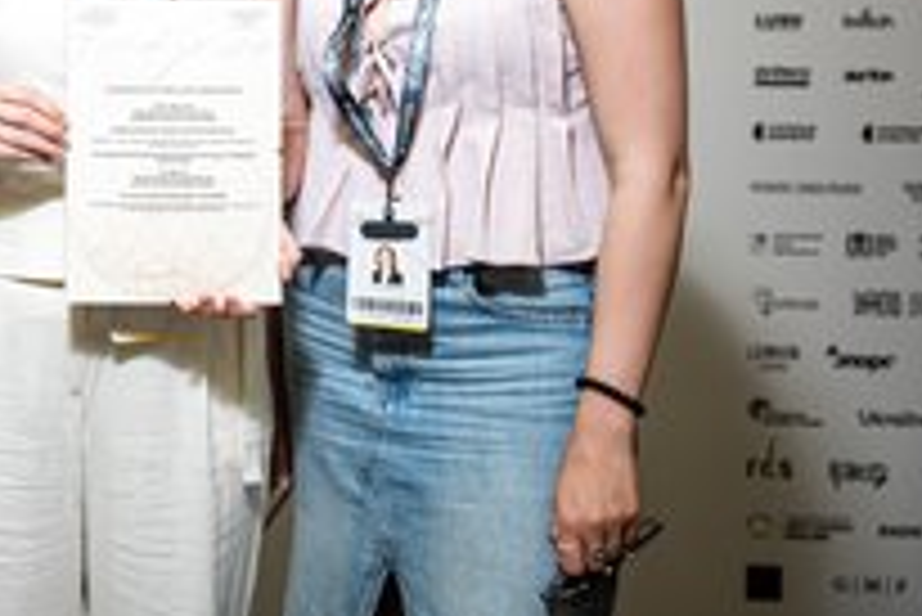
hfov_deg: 21.6
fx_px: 2358
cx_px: 92
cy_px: 25
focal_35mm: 92
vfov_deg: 14.7
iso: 1600
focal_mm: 46.5
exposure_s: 1/160
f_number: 2.8
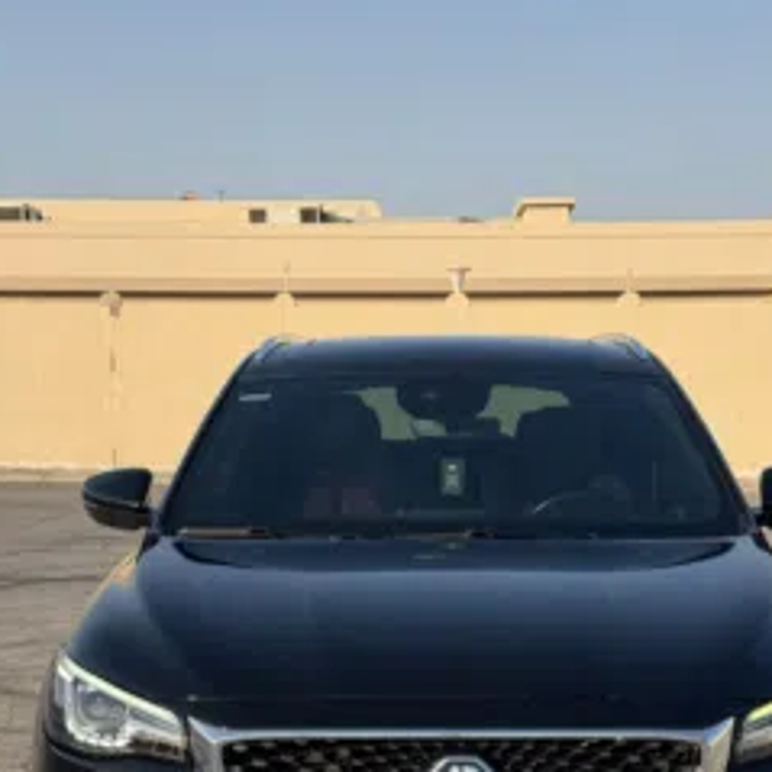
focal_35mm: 71
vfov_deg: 24.1
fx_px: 1791
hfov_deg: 24.3
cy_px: 565
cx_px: 439
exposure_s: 1/2833
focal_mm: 6.76
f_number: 1.78
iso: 64
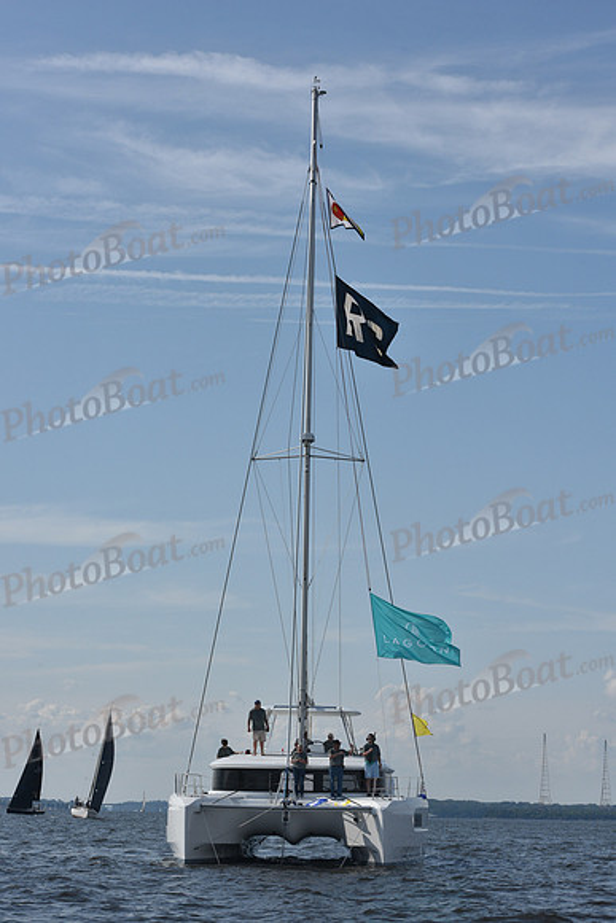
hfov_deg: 19.5
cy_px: 462
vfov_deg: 28.8
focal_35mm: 70
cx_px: 308
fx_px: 1795
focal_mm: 70
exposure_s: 1/1250
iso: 320
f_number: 11
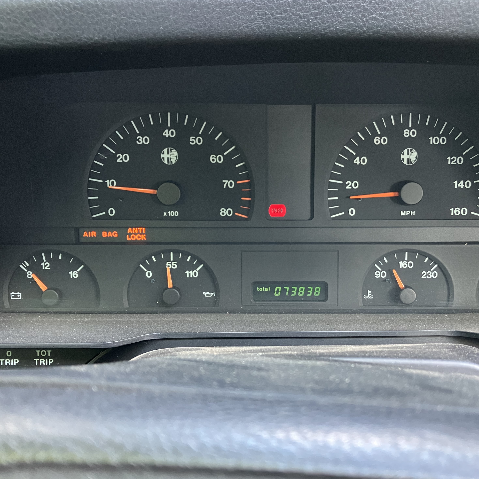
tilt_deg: -20.2
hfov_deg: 48.3
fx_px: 532
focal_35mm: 34
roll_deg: +0.5
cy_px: 238
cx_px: 271
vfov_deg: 48.5
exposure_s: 1/60
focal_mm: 3.99
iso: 200
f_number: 1.8
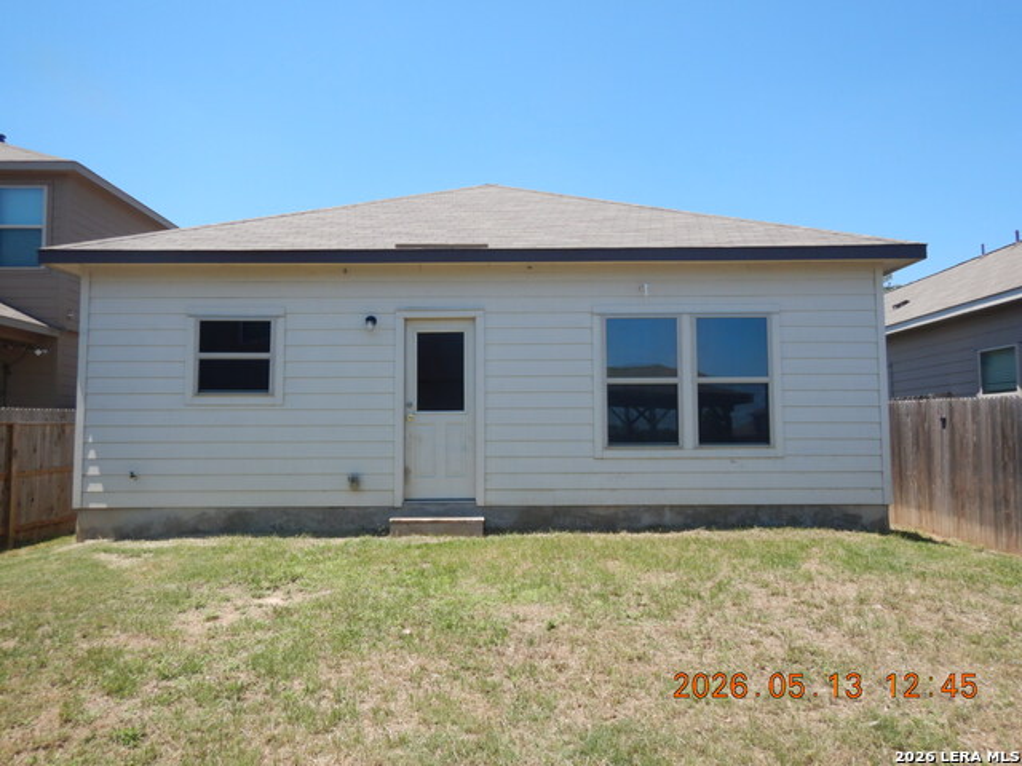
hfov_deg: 71.6
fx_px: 709
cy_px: 383
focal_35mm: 24
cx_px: 511
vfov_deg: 56.8
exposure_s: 1/1250
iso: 125
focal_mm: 4.3
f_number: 2.8
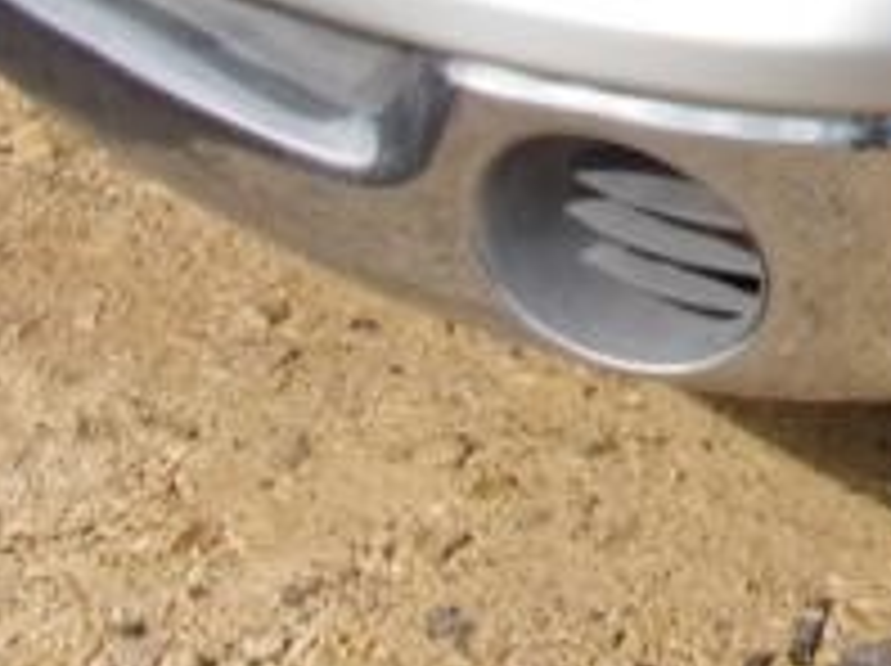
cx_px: 1462
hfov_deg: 17.5
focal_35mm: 97
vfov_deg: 14.0
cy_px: -418
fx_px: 2494
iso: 80
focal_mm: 4.3
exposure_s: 1/180
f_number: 10.8
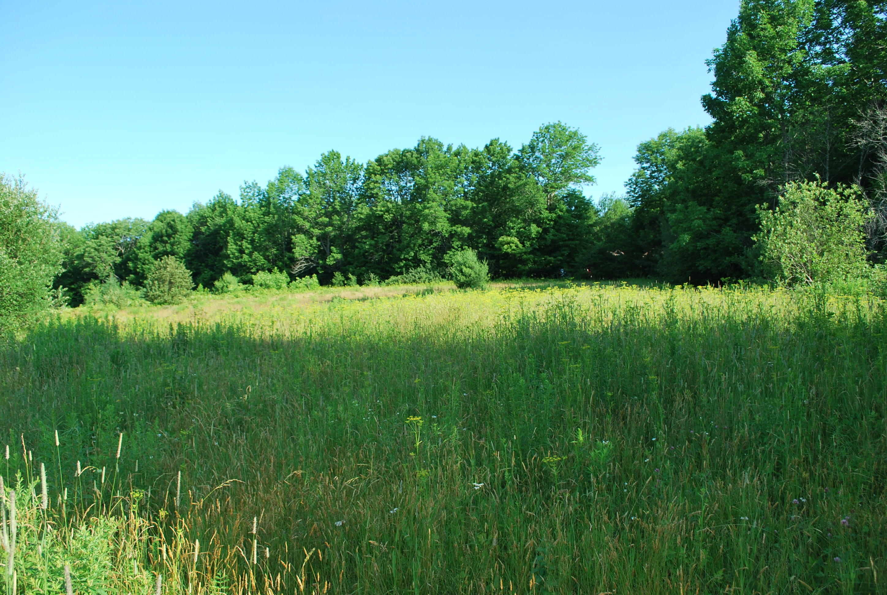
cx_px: 444
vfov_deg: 48.1
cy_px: 298
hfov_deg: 67.3
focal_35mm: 27
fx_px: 667
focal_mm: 18
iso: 100
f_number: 6.3
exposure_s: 1/160
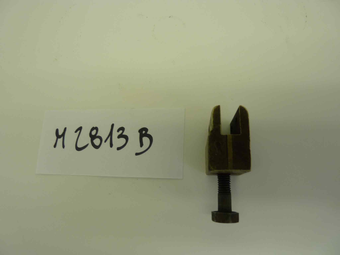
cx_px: 170
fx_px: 246
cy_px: 128
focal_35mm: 25
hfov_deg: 69.4
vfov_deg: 54.9
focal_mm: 4.1
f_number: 3.3
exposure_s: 1/80
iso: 80
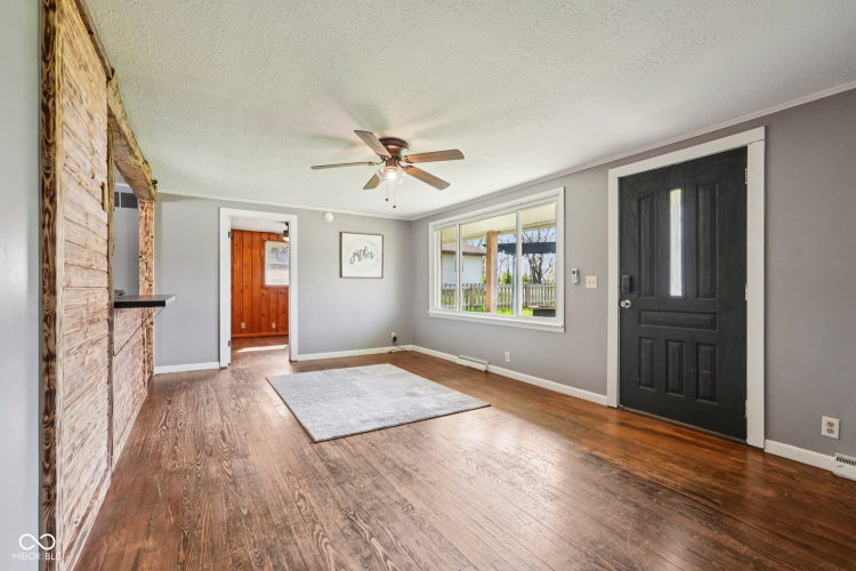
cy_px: 286
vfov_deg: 73.7
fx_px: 380
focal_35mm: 16
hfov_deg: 96.7
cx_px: 428
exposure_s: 1/30
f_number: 8
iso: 500
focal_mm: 16
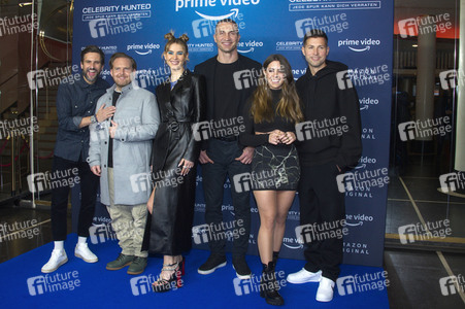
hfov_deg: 65.5
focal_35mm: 28
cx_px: 232
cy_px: 154
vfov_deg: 46.3
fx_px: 361
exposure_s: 1/200
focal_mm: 28
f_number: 5.6
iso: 1600
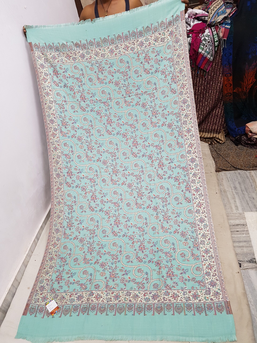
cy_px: 172
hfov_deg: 53.1
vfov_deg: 67.3
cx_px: 128
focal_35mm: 26
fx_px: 257
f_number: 1.7
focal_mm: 4.2
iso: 160
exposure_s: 1/25
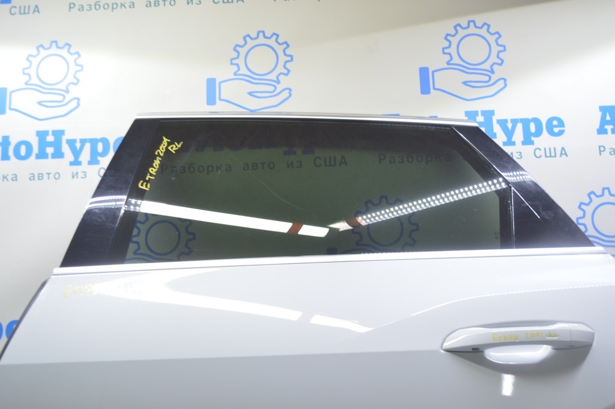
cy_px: 204
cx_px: 308
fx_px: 743
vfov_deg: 30.8
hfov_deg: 45.0
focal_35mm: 44
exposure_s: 1/20
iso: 400
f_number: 5.6
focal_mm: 29
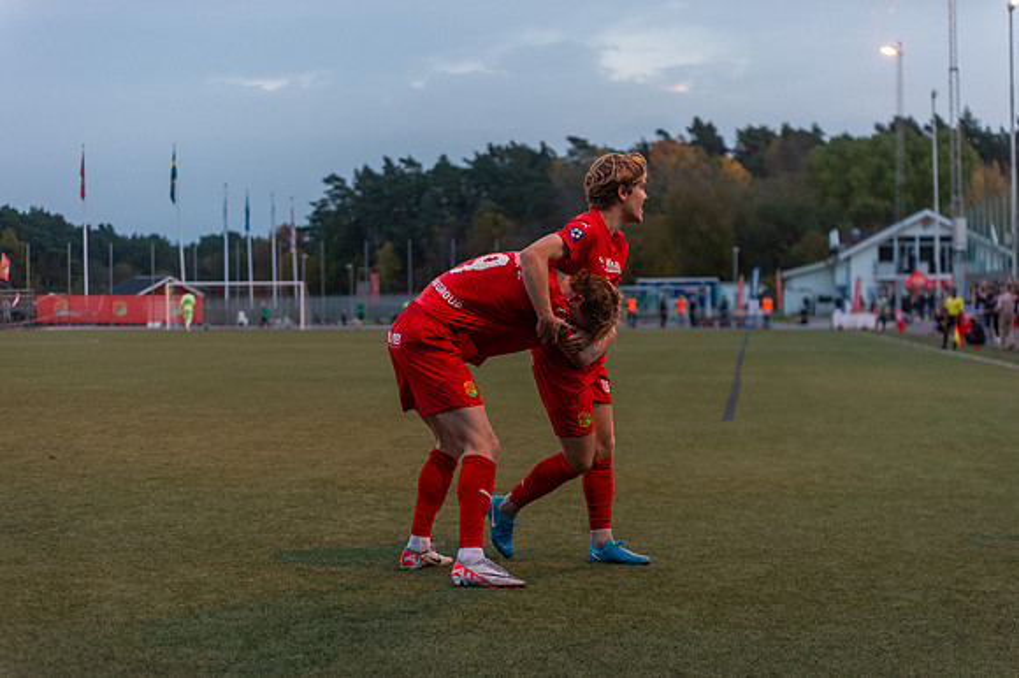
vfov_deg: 19.4
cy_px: 339
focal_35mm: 70
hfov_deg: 28.7
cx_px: 510
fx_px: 1988
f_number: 2.8
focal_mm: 70
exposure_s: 1/1000
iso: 5000
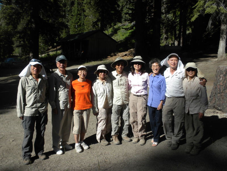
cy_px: 86
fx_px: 243
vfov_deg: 38.7
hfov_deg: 50.1
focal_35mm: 37
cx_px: 114
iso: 64
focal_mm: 6.6
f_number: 10
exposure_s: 1/110
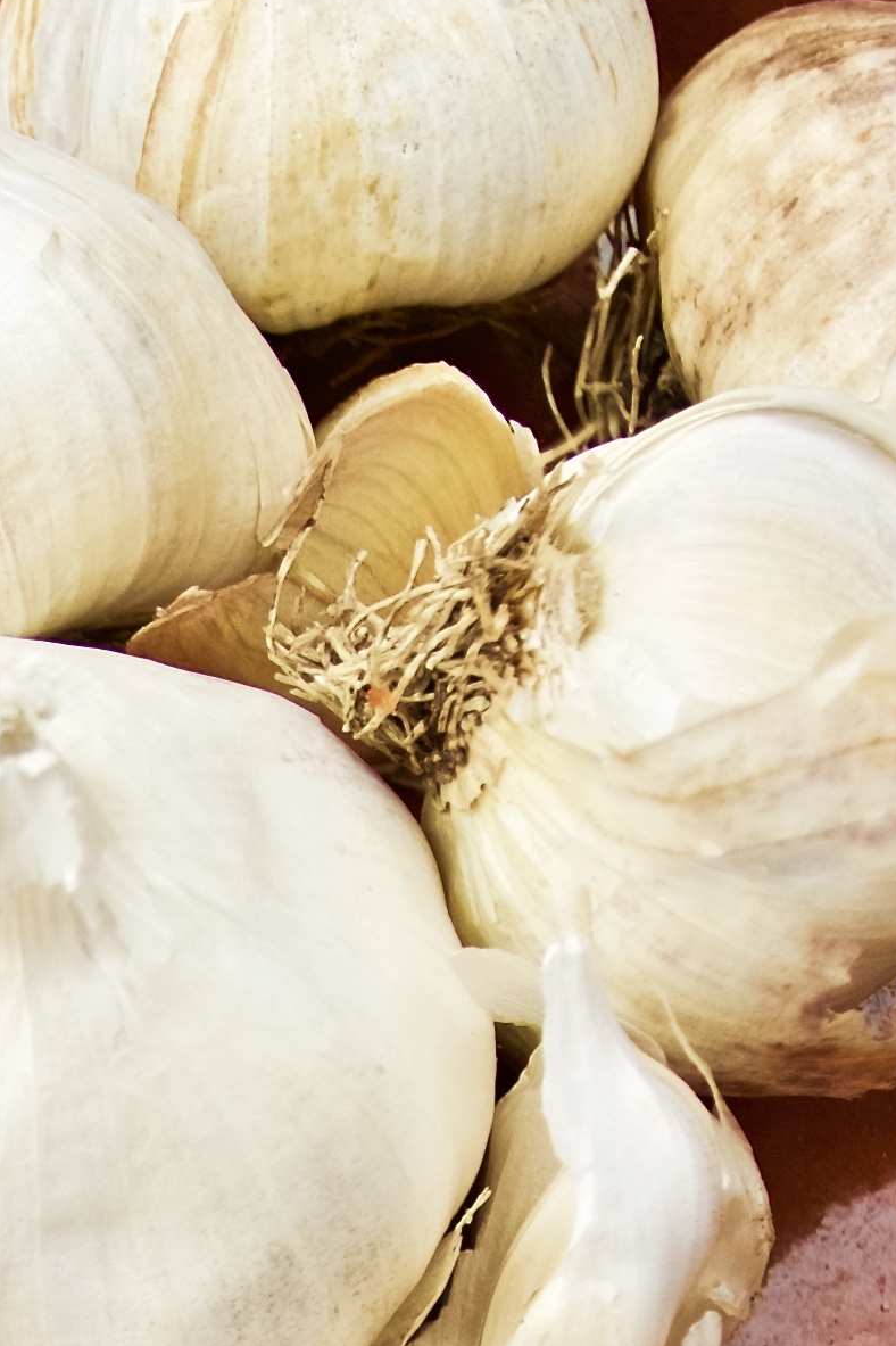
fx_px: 4221
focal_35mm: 113
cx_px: -621
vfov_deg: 15.8
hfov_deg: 11.4
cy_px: 2332
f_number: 2.8
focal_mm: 16
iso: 160
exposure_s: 1/500
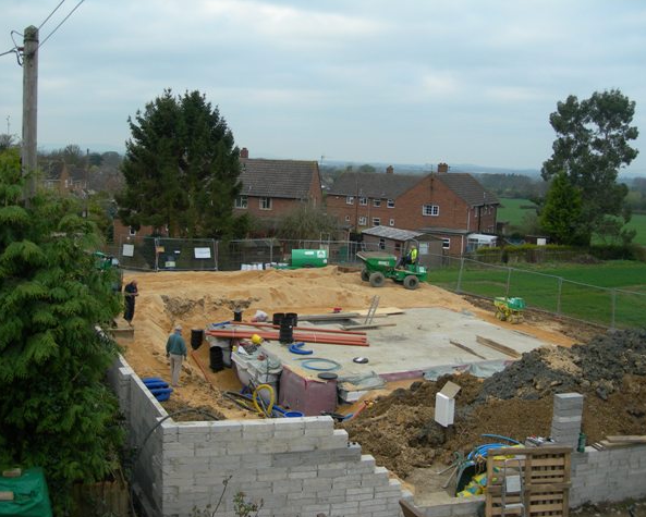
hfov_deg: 45.8
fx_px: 765
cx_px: 327
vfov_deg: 37.4
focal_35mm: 40
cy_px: 260
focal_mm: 7.8
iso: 50
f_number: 2.8
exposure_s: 1/338
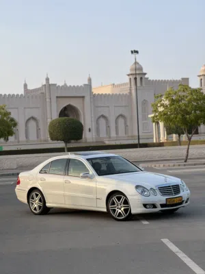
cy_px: 137
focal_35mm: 77
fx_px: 608
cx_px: 102
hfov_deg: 19.1
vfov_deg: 25.3
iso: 25
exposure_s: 1/121
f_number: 2.8
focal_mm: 9
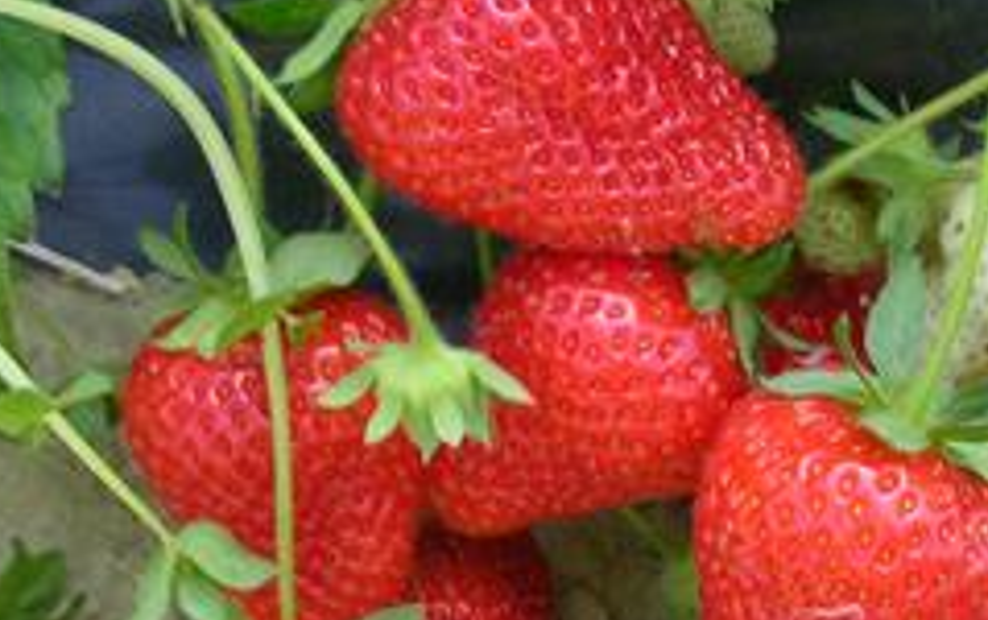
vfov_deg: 14.1
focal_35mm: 93
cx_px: 843
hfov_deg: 21.9
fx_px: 2507
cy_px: 380
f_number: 3
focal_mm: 5.8
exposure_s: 1/97
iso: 50
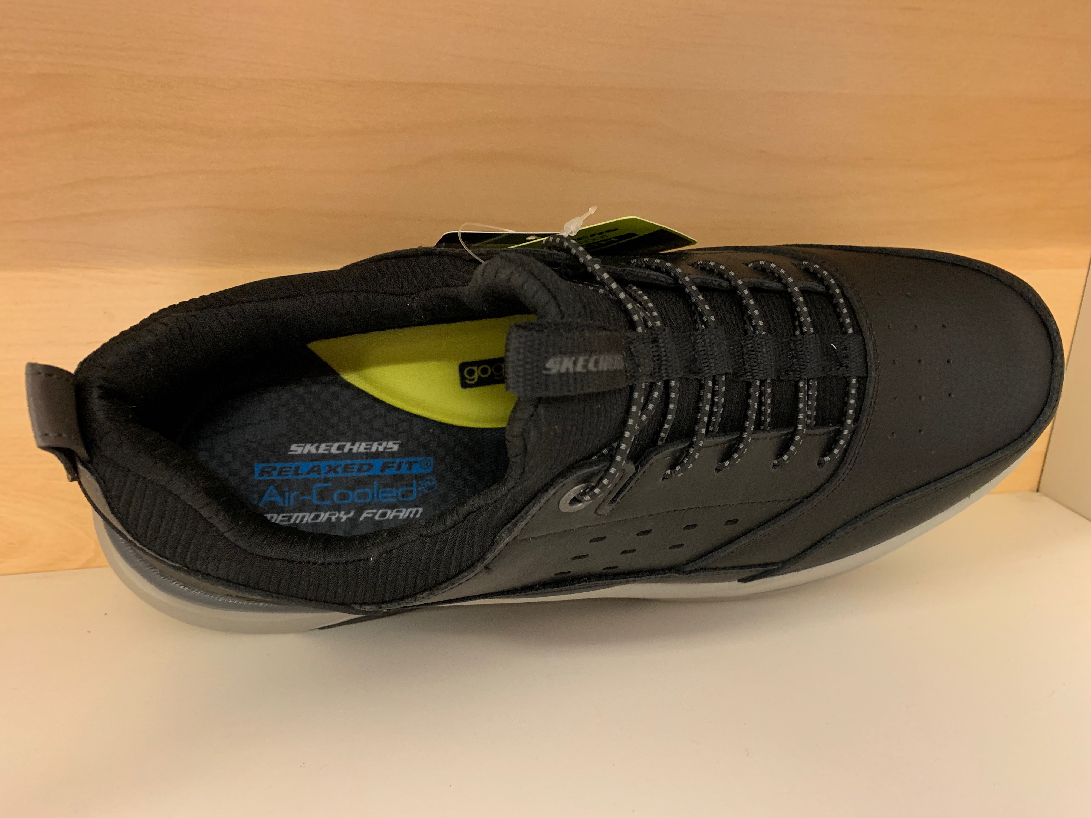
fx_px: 819
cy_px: 409
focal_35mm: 26
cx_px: 546
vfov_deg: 53.1
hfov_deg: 67.3
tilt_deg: -19.1
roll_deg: -1.4
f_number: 1.8
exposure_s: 1/25
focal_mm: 4.25
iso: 320
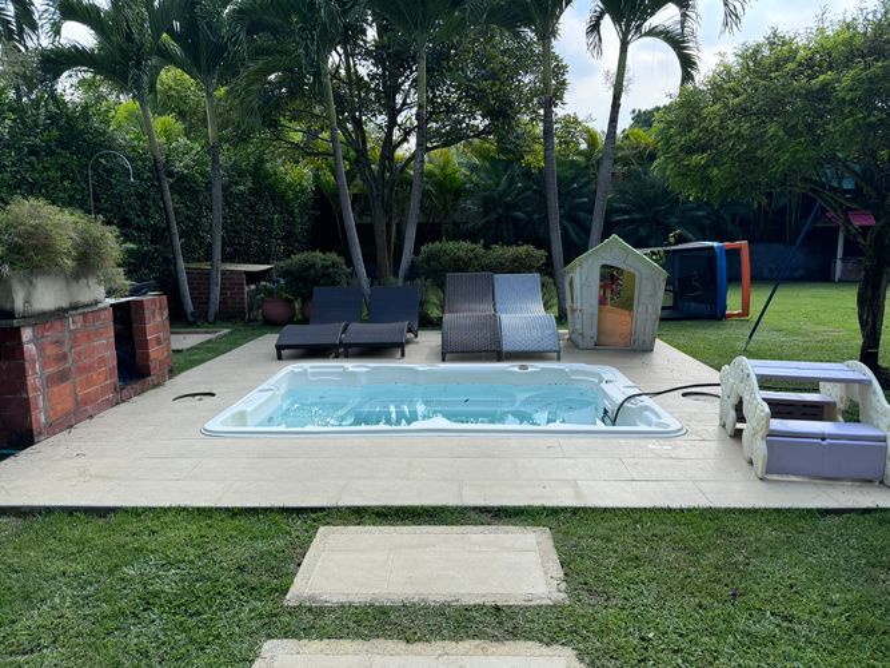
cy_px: 334
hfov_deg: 71.6
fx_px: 617
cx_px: 445
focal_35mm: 24
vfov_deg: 56.8
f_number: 1.78
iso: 80
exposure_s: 1/1818
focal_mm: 6.76
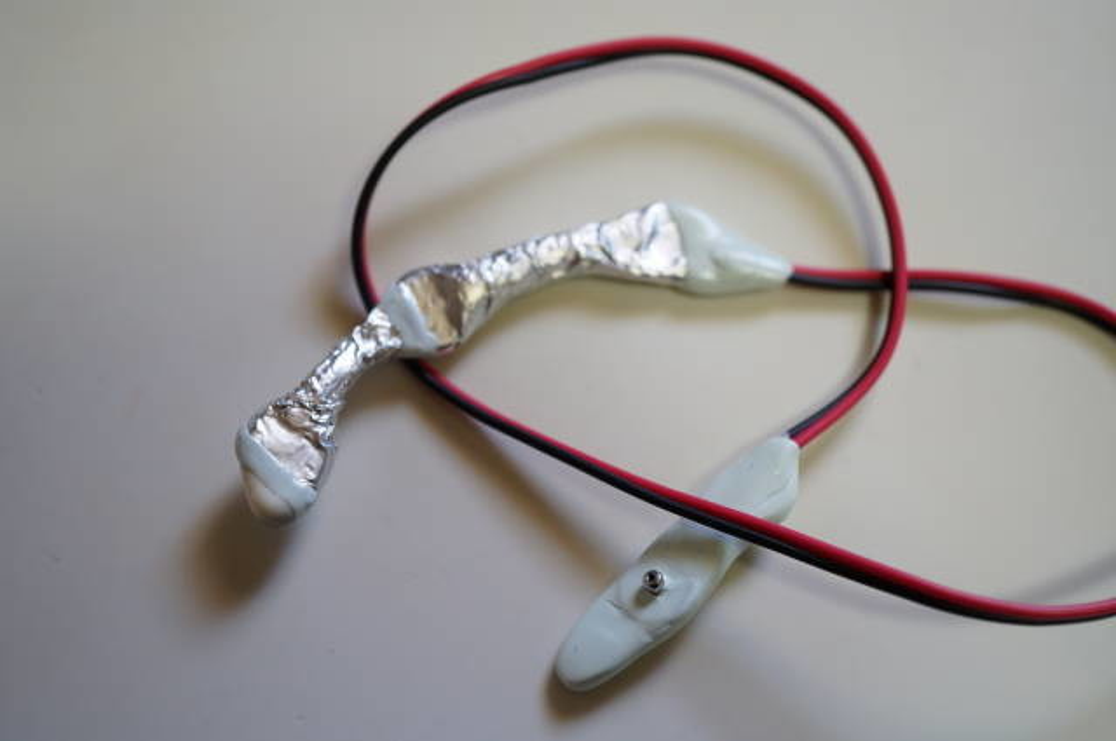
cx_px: 558
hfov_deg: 43.7
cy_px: 370
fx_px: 1393
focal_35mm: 45
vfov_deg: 29.8
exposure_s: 1/60
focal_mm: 30
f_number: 4
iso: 500
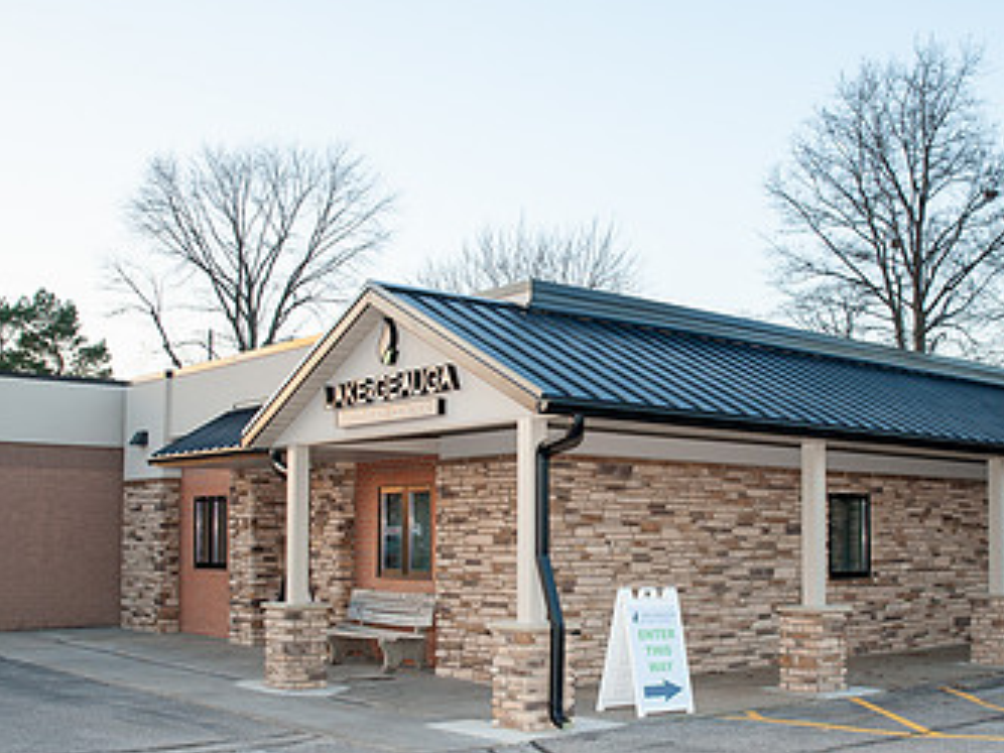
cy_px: 470
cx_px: 606
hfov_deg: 44.5
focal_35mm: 42
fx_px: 1218
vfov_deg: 34.2
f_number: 5
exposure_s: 1/250
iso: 400
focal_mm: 24
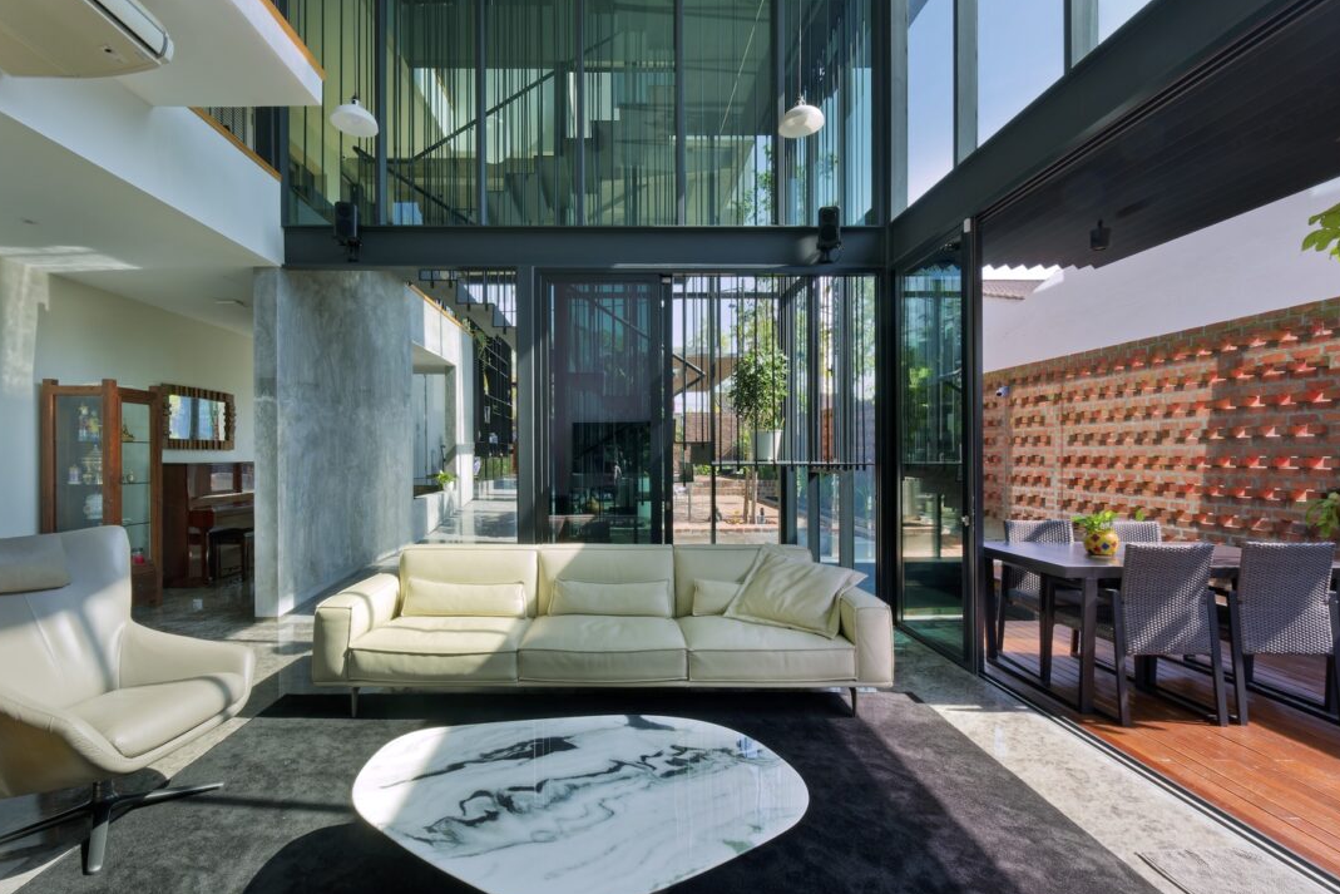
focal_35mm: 16
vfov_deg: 73.7
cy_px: 461
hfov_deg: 96.7
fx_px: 596
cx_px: 677
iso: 250
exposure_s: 1/15
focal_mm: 10
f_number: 13
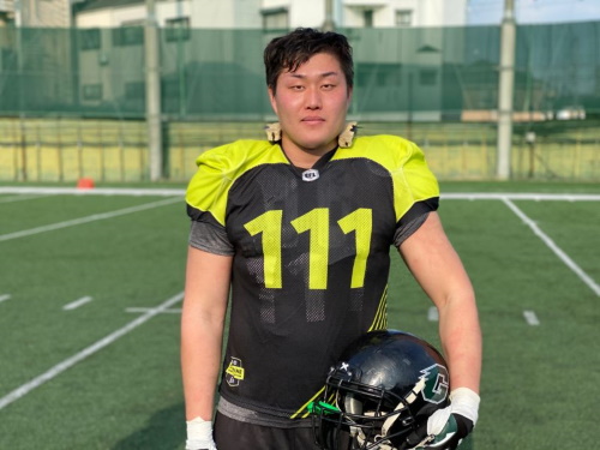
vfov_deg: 28.0
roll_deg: -0.5
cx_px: 300
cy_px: 225
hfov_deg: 36.8
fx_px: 901
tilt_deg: -4.6
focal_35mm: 52
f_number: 2
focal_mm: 6
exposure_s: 1/841
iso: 20
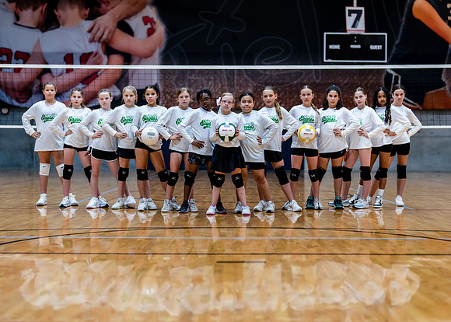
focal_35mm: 61
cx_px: 231
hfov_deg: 32.0
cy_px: 147
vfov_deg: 23.2
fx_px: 785
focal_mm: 50
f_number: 1.4
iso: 500
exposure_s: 1/320
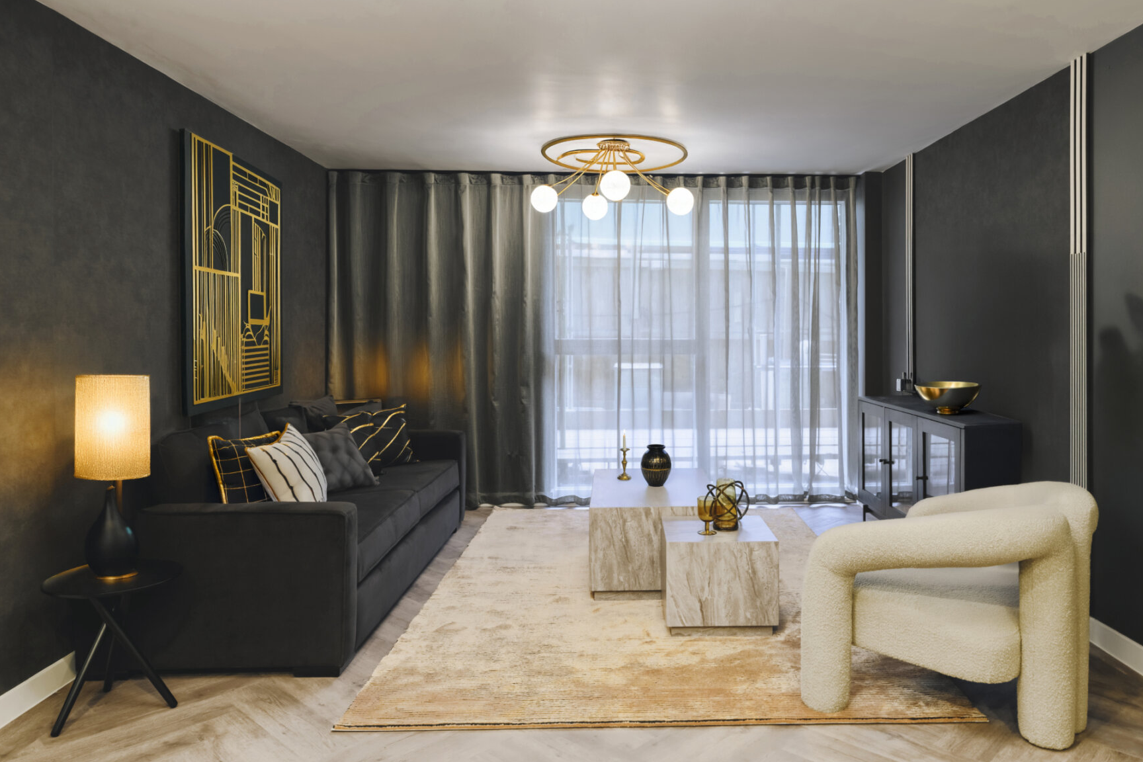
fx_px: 794
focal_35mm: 25
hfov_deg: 71.5
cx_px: 588
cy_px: 388
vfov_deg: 51.3
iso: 640
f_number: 9.5
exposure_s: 1/50
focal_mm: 24
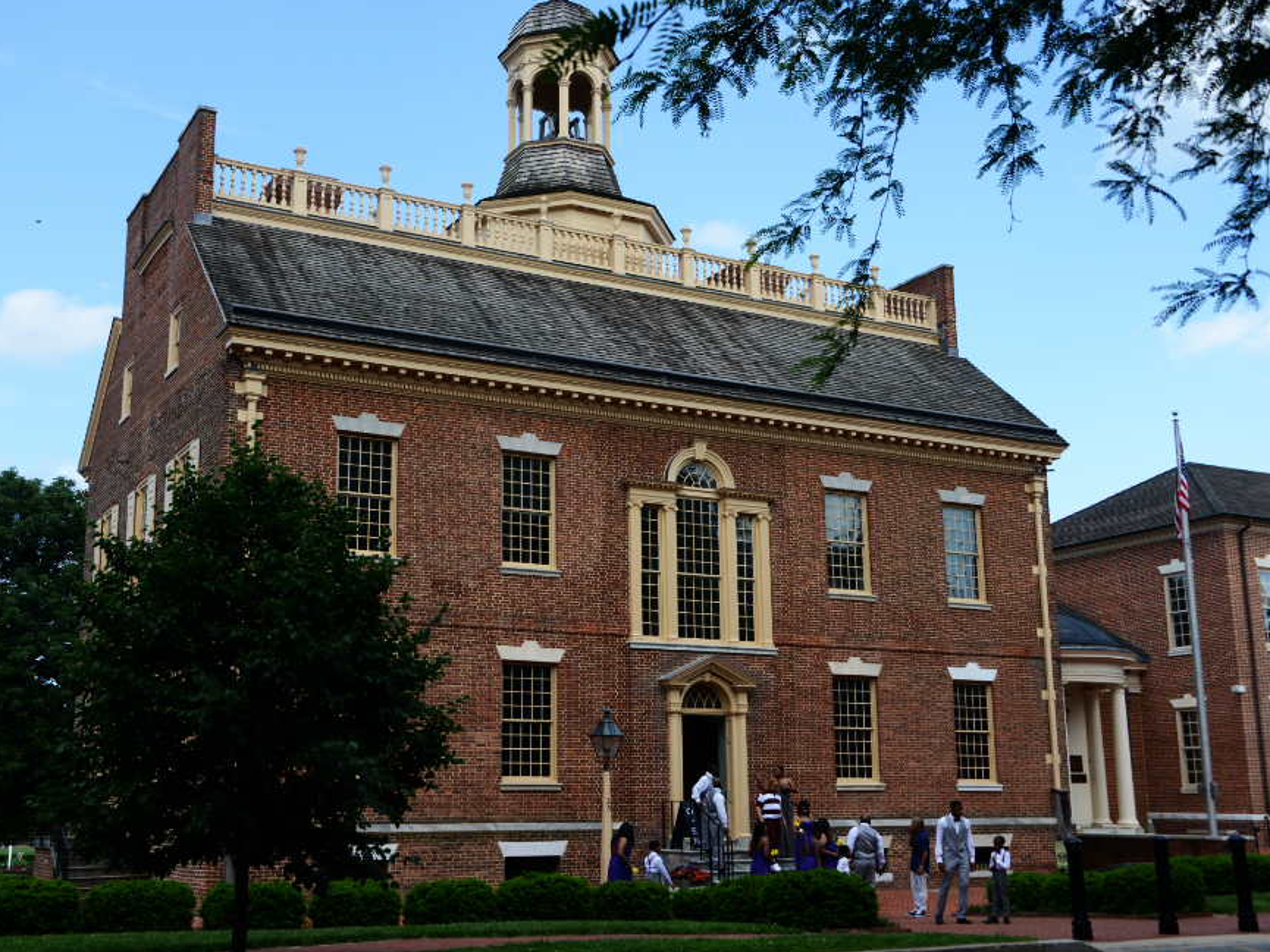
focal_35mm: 40
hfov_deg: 46.7
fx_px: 1468
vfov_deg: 36.0
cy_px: 473
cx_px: 584
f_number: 5.6
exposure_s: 1/500
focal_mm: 36
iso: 200
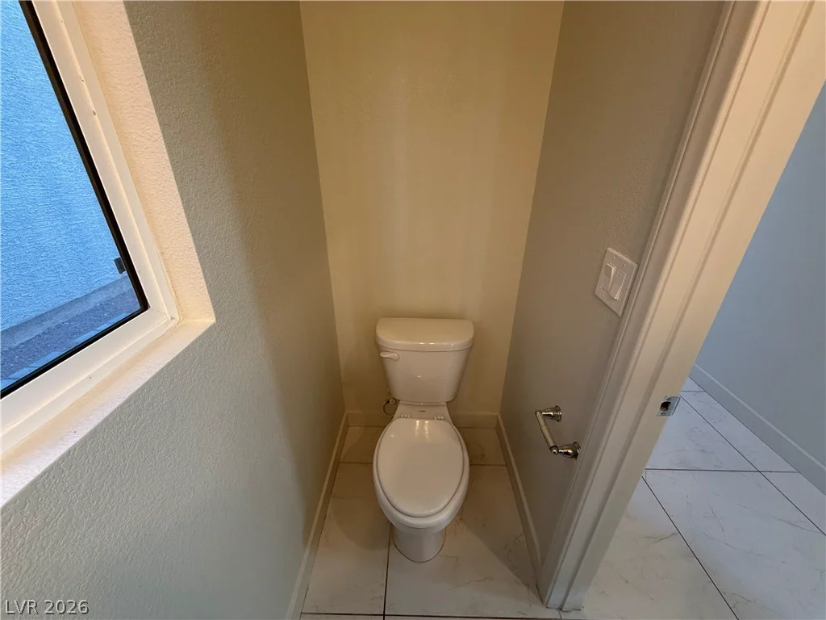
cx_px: 413
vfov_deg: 85.7
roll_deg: -0.2
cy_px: 310
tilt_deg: -26.7
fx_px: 334
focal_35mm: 14
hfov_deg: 102.1
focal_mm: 2.22
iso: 250
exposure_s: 1/120
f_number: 2.2
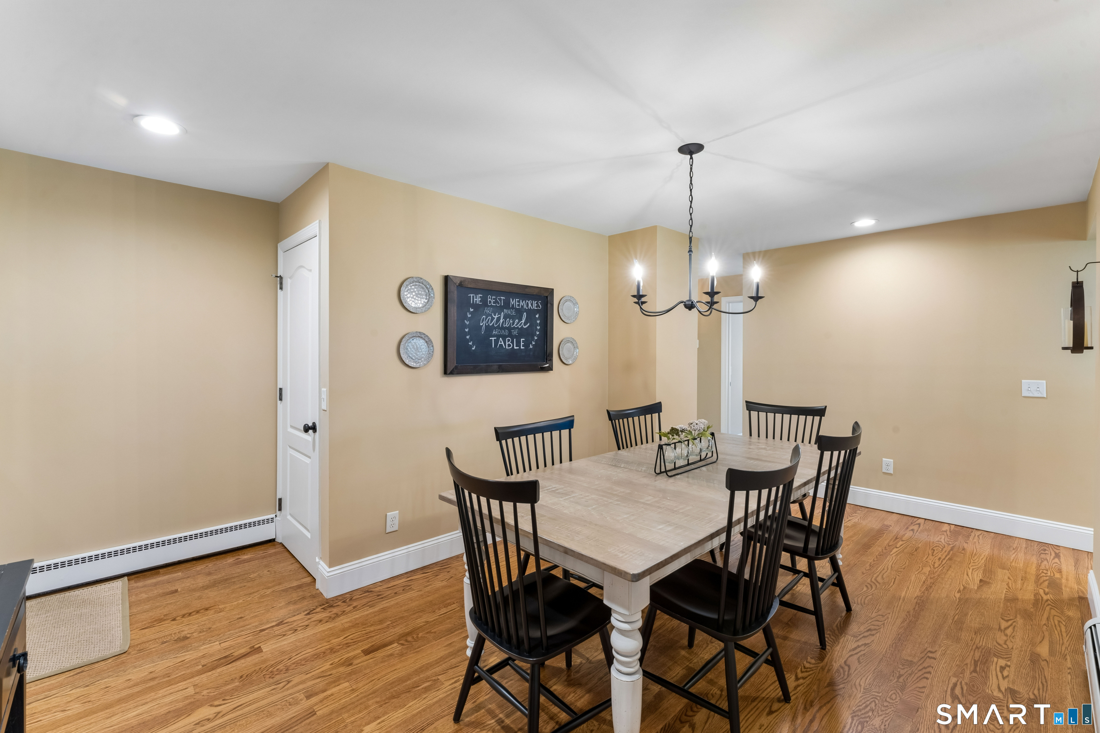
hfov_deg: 99.6
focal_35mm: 15
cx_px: 550
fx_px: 464
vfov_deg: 76.6
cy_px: 366
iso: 400
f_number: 13
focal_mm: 15.2
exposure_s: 1/3.33
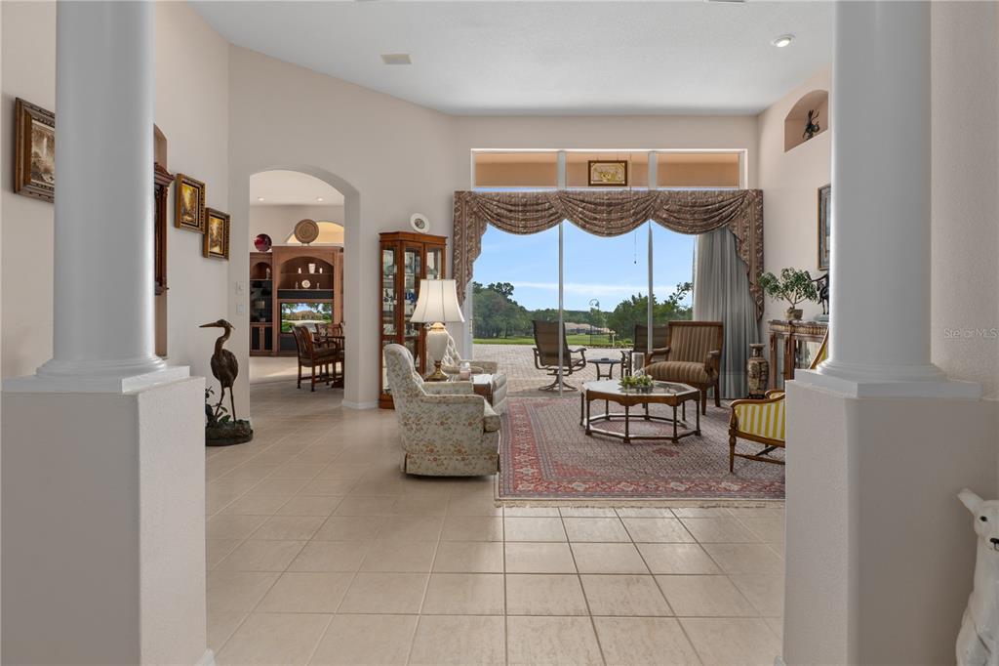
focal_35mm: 20
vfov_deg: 63.2
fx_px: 541
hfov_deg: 85.4
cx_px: 500
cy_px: 333
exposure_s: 1/13
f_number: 8
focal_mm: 13
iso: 160
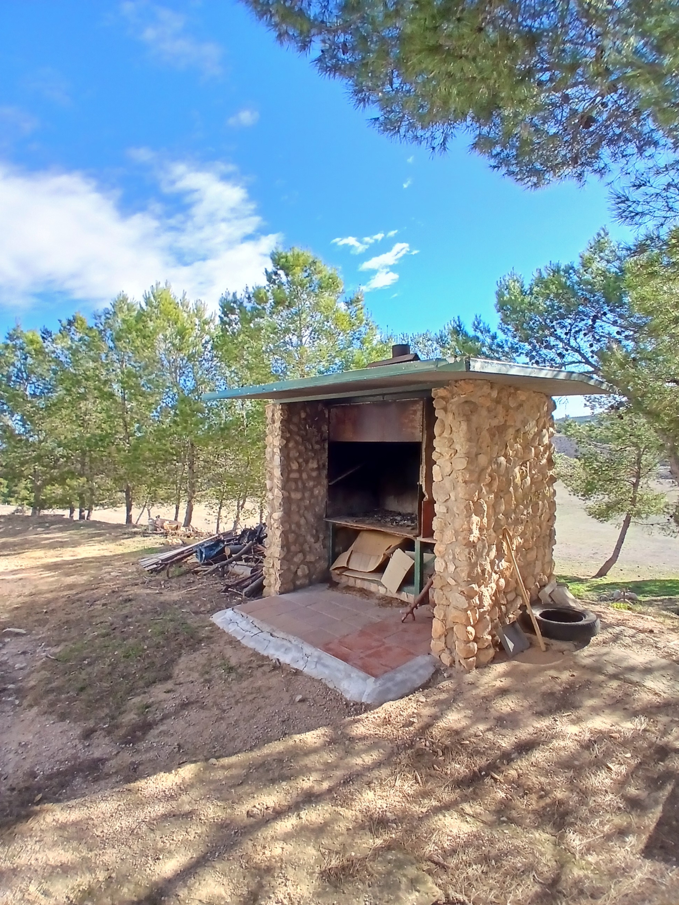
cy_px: 452
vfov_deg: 91.0
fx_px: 445
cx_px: 340
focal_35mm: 17
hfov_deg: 74.7
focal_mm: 1.4
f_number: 2.2
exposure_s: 1/333
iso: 50
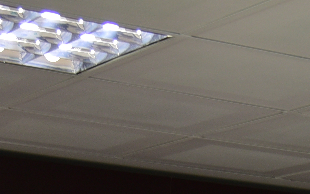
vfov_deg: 6.7
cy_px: 418
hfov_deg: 11.0
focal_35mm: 188
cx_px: 334
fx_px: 1589
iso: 320
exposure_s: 1/50
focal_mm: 38
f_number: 4
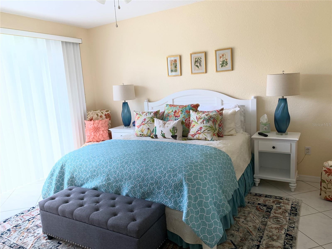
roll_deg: +2.9
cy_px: 124
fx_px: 249
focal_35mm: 26
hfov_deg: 67.3
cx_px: 166
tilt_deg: -12.0
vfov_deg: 53.1
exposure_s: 1/60
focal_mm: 4.25
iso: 125
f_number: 1.8
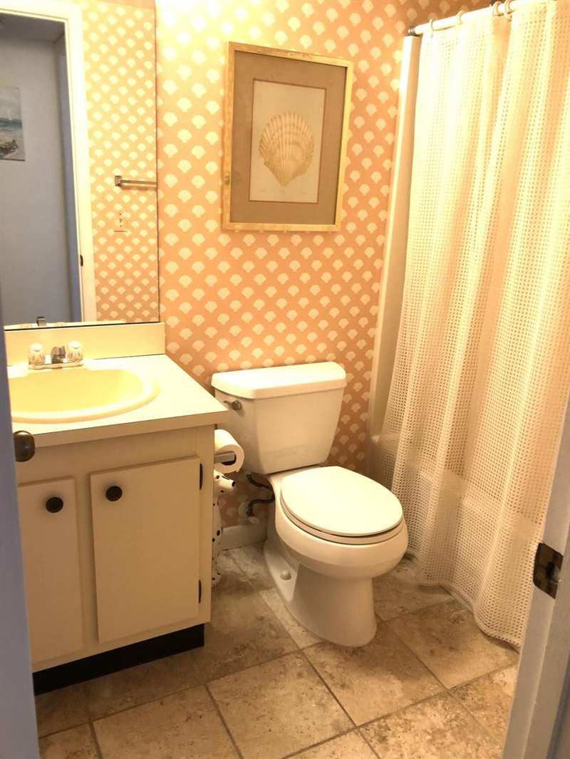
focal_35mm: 28
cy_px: 380
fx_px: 614
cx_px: 285
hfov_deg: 49.8
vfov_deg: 63.4
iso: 40
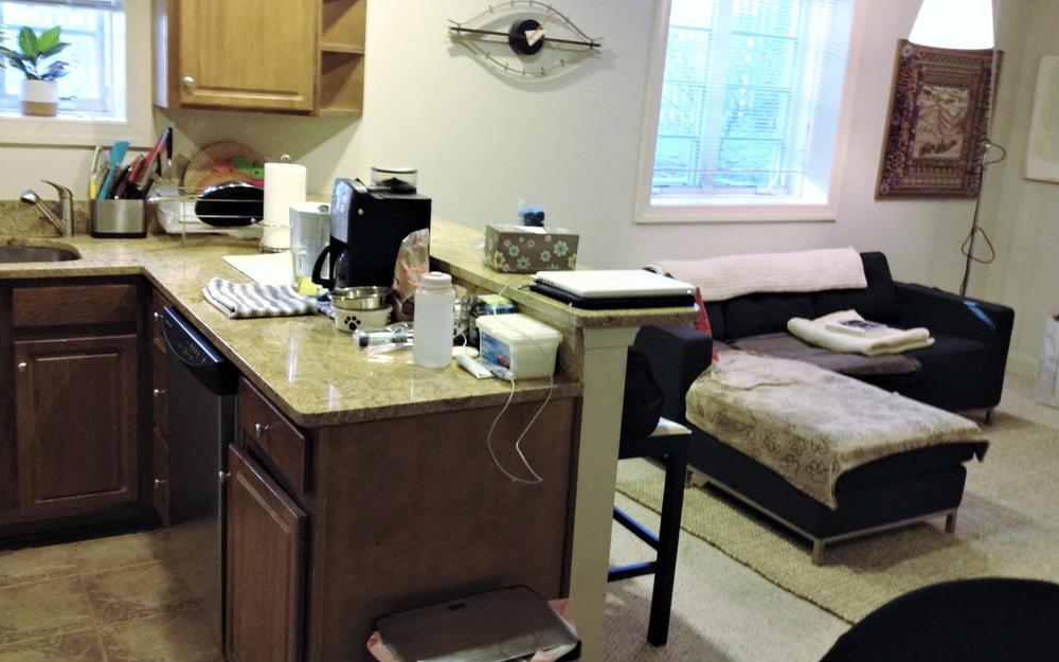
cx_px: 526
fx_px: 1097
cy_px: 304
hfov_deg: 51.5
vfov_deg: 33.6
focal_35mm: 38
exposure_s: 1/20
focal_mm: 4.28
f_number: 2.4
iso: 160
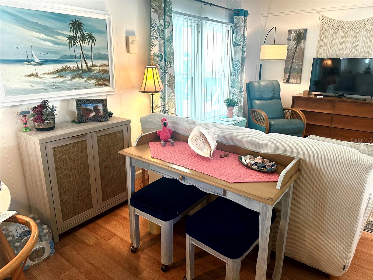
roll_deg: +0.0
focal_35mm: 24
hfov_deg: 71.6
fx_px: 259
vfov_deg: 56.8
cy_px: 140
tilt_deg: -15.5
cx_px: 186
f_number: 1.78
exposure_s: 1/60
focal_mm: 6.86
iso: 200
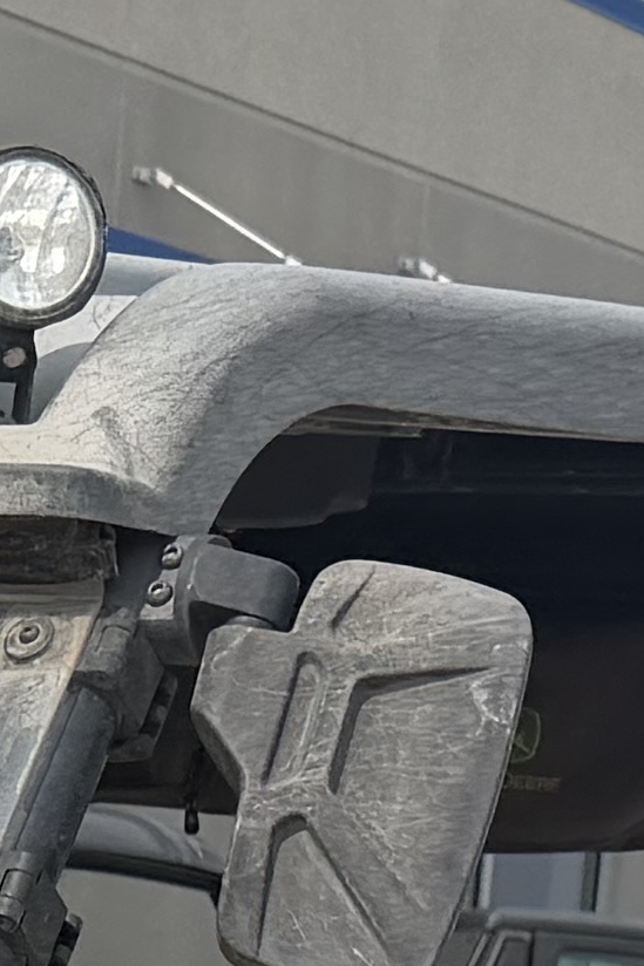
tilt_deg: -12.1
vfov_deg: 10.7
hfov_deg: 7.7
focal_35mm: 173
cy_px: 2026
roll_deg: -1.9
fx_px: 4644
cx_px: -499
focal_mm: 6.76
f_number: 1.78
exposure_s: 1/6173
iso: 80
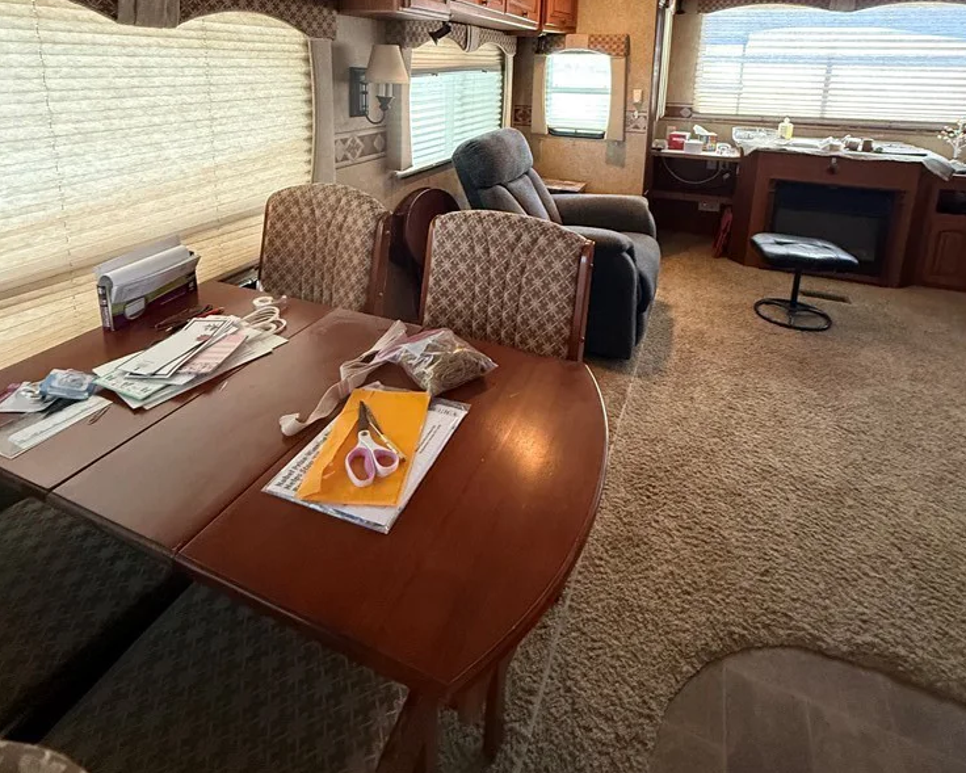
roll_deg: -1.1
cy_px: 178
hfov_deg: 83.3
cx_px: 491
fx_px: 543
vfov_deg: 65.8
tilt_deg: -10.6
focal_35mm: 19
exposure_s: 1/60
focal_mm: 2.22
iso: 640
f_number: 2.2
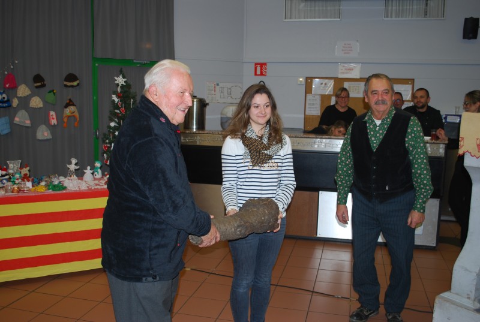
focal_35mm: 33
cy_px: 161
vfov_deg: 40.1
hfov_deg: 57.1
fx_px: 441
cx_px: 240
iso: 200
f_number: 4
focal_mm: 22
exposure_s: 1/60
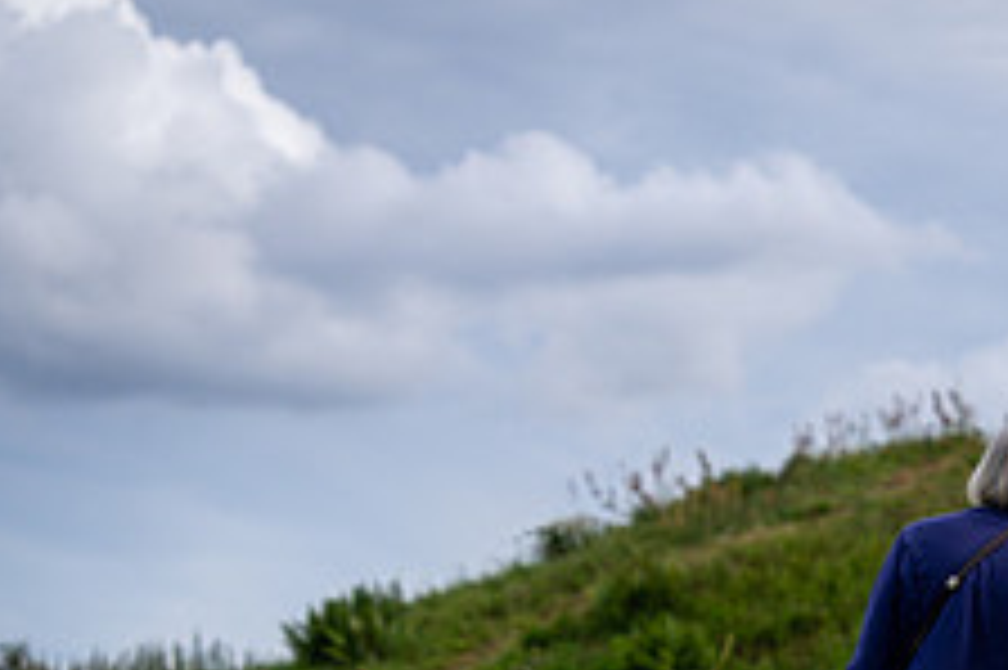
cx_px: 1224
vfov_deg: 8.3
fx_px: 4561
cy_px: 857
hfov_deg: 12.3
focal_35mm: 163
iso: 200
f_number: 2.8
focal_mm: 63
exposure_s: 1/3200
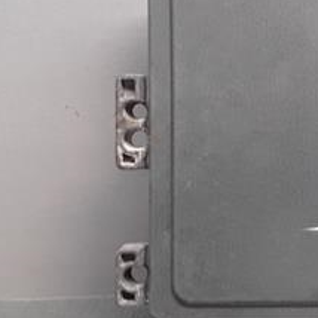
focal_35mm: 74
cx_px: 327
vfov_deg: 23.3
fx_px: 769
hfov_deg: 22.4
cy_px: 134
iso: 40
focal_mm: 2.91
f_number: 1.9
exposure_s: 1/50
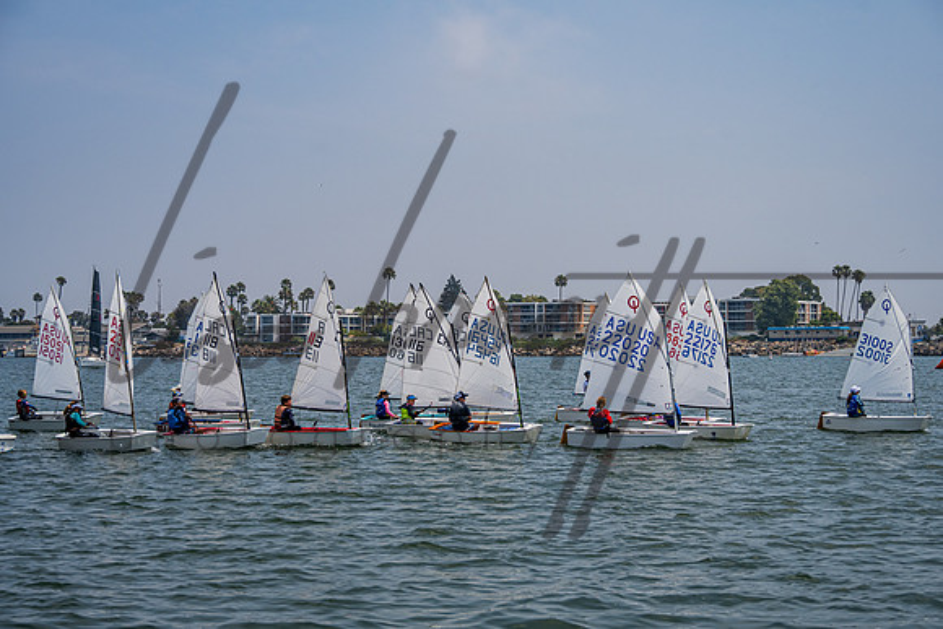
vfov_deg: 18.8
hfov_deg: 27.9
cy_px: 340
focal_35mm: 72
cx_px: 481
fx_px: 1896
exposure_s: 1/3200
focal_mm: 66
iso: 320
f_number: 6
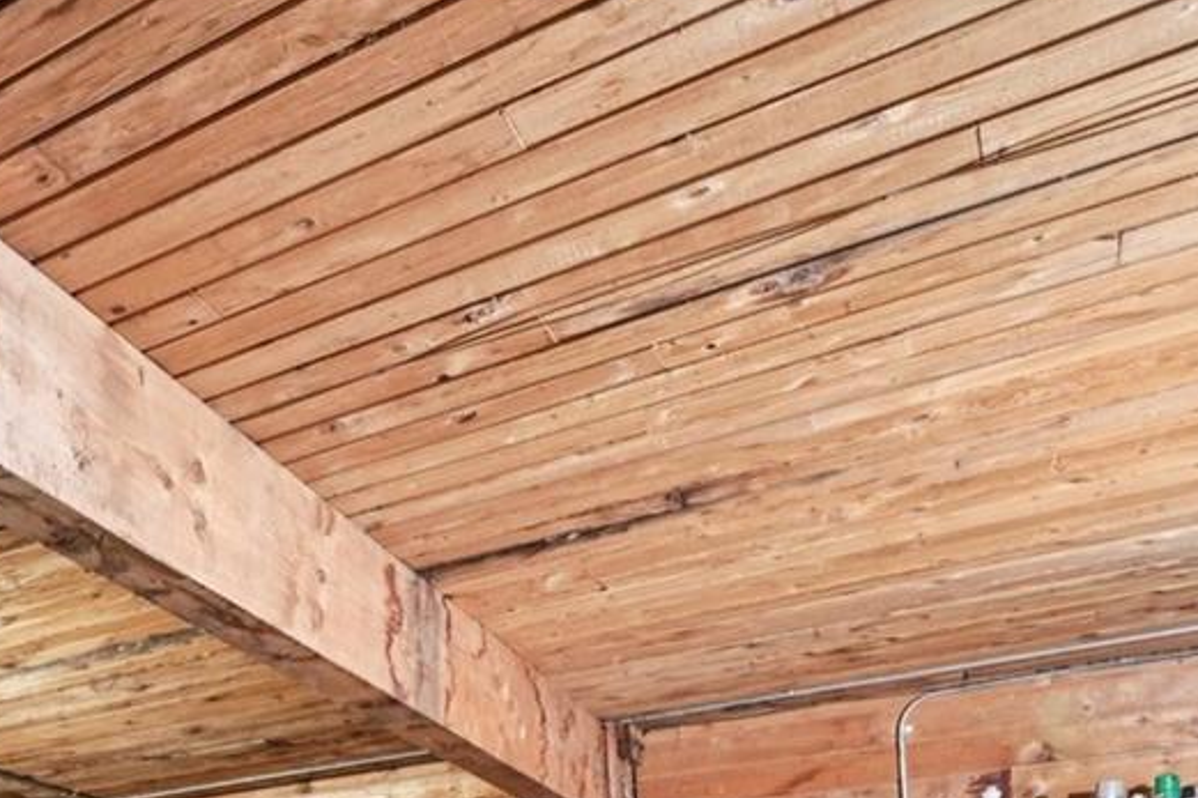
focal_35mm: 43
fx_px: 1430
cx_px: -255
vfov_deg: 25.9
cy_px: 1081
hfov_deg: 35.3
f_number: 11
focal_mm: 14
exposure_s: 5
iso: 400
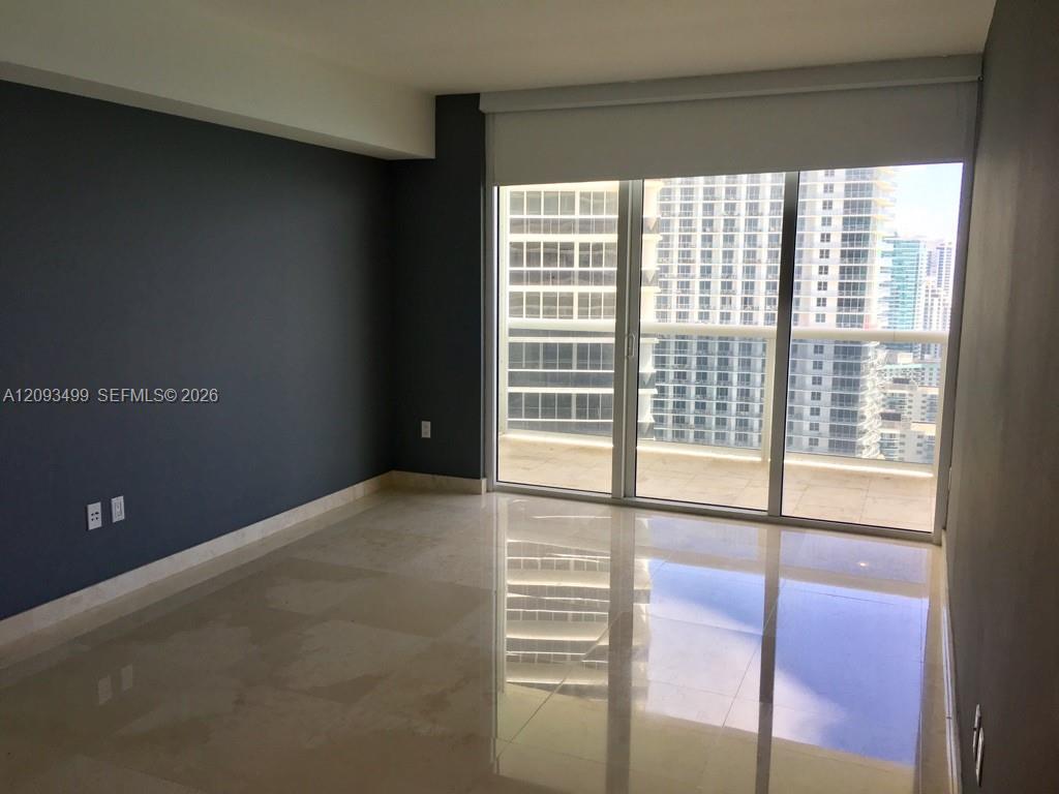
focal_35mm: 29
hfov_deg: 61.7
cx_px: 530
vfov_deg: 48.2
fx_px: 887
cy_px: 397
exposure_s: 1/120
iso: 25
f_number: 2.2
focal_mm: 4.15
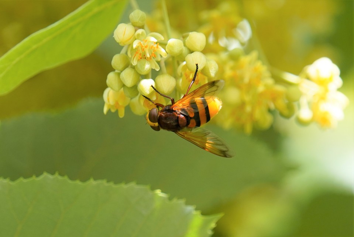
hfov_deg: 4.0
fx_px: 5009
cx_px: 177
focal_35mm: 509
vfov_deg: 2.7
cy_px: 118
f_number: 6.3
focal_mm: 509.3
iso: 1250
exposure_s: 1/500
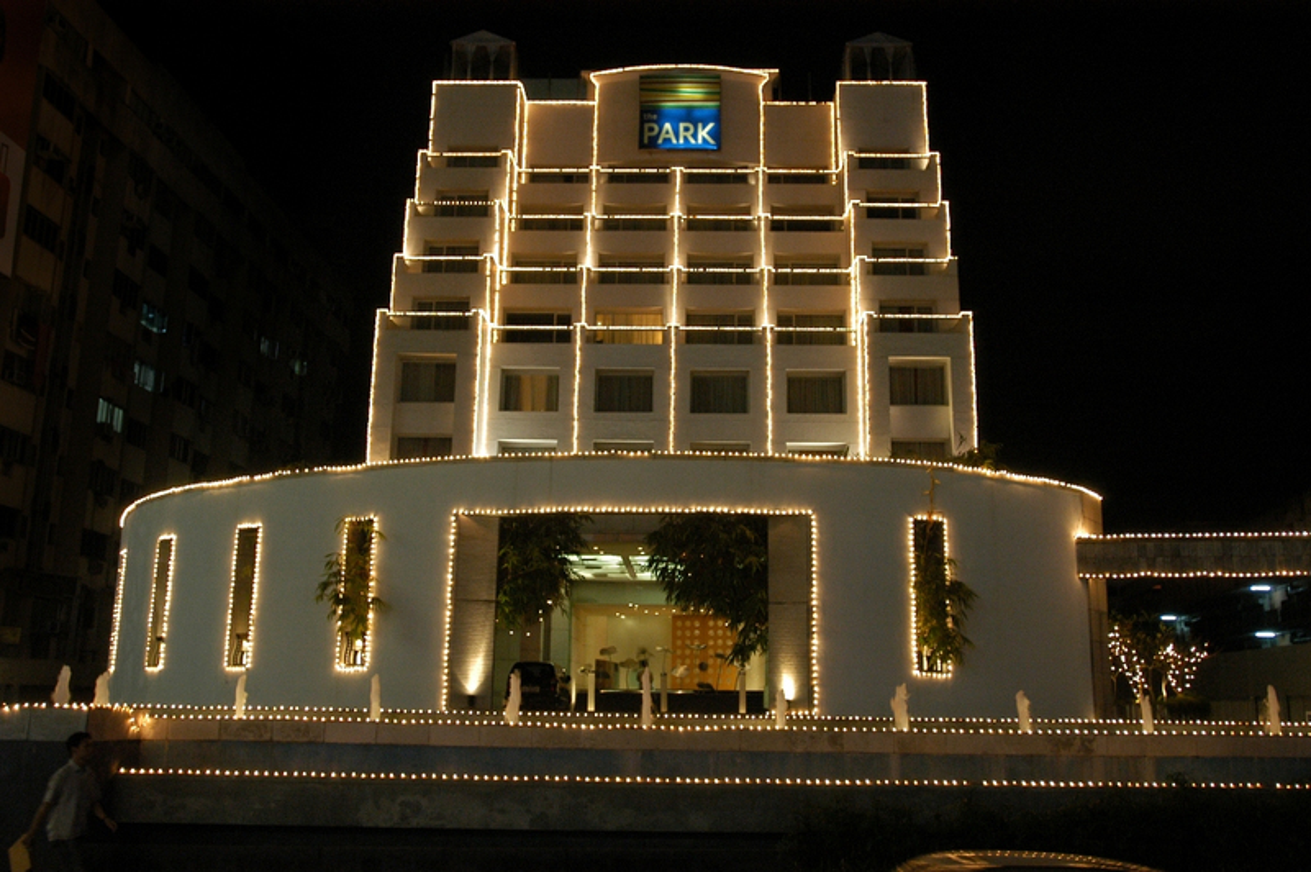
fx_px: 1201
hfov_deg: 57.3
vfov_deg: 39.9
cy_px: 436
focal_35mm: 33
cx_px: 656
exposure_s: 1/30
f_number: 2.8
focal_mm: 22
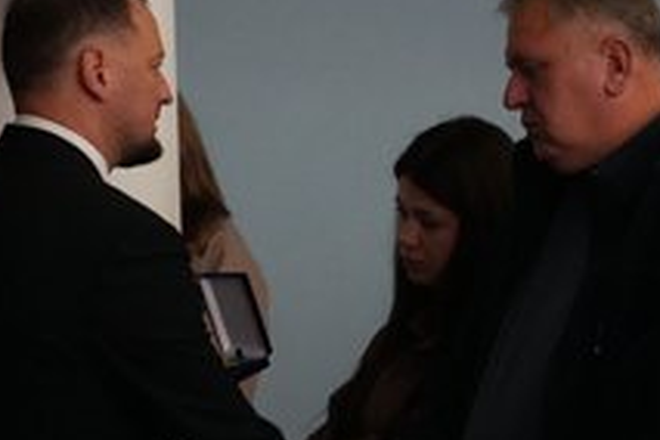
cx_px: 425
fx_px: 3555
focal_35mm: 194
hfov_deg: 10.6
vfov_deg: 7.1
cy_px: 276
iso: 6400
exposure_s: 1/250
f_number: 5.6
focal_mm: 69
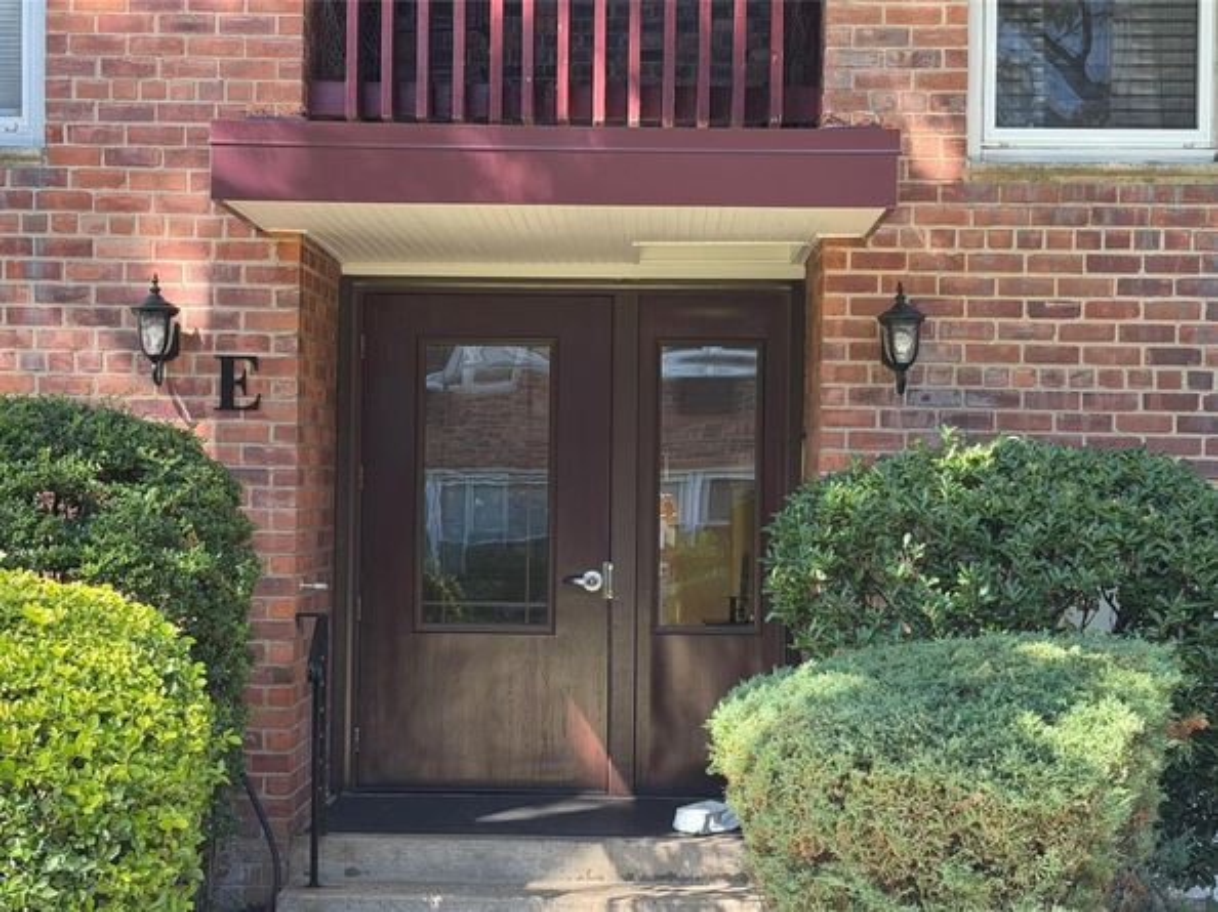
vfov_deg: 30.2
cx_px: 609
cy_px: 456
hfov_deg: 39.7
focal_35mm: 48
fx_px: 1688
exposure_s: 1/127
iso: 64
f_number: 1.78
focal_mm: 6.76
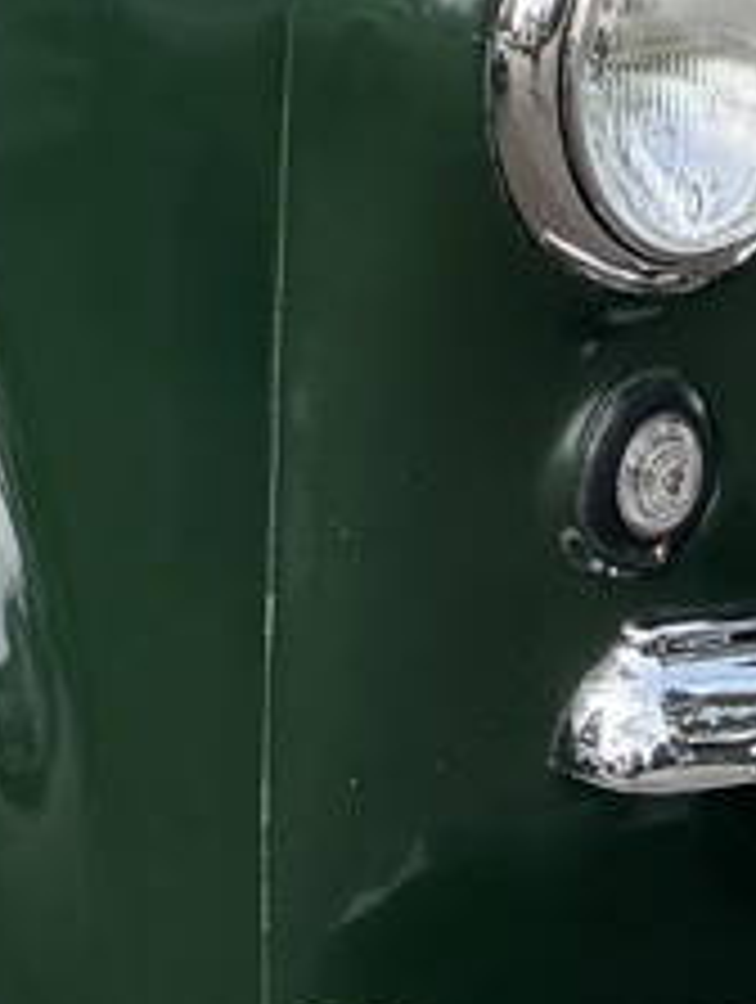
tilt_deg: +0.5
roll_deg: +0.0
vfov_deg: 9.1
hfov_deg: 7.9
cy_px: -1598
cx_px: 94
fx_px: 5488
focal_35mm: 189
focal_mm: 6.76
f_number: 1.78
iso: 80
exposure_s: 1/980
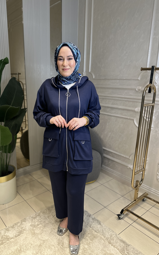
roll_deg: -0.4
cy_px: 128
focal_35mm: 26
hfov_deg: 47.4
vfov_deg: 70.4
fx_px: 180
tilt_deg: -14.2
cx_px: 65
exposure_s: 1/210
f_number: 1.78
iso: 64
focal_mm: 6.86
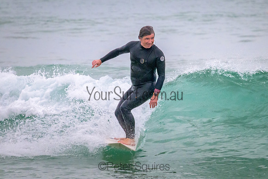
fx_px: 7014
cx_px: 158
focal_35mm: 942
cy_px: 82
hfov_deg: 2.2
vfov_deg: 1.5
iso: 11400
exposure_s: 1/1250
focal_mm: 800
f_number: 11
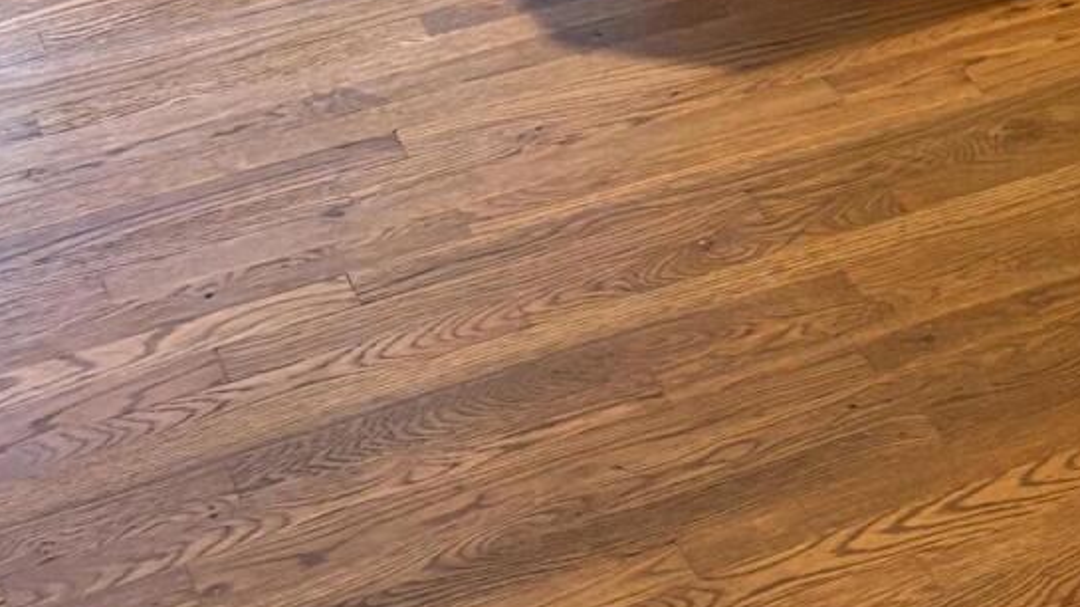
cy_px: -1125
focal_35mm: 104
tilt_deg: -7.0
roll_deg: -0.2
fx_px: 2977
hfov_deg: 20.0
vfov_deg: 9.5
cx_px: 1054
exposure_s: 1/60
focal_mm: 5.96
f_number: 1.6
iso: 200
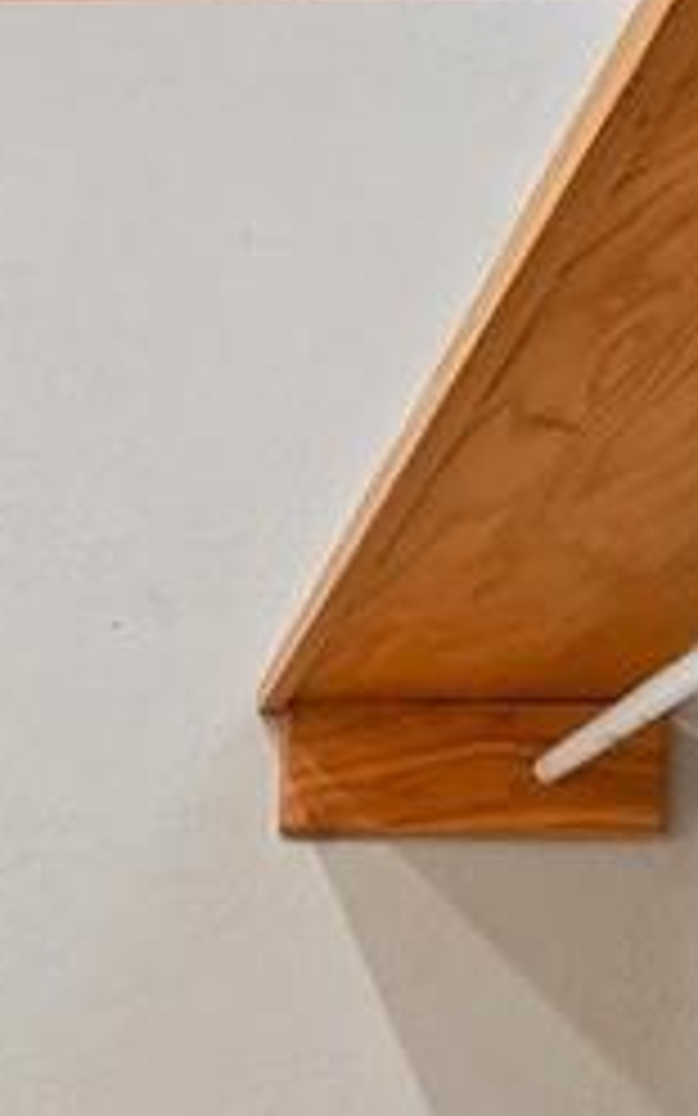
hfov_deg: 17.1
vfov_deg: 25.6
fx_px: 2252
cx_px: -32
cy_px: 1264
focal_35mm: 74
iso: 400
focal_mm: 15
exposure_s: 1/3.33
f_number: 10
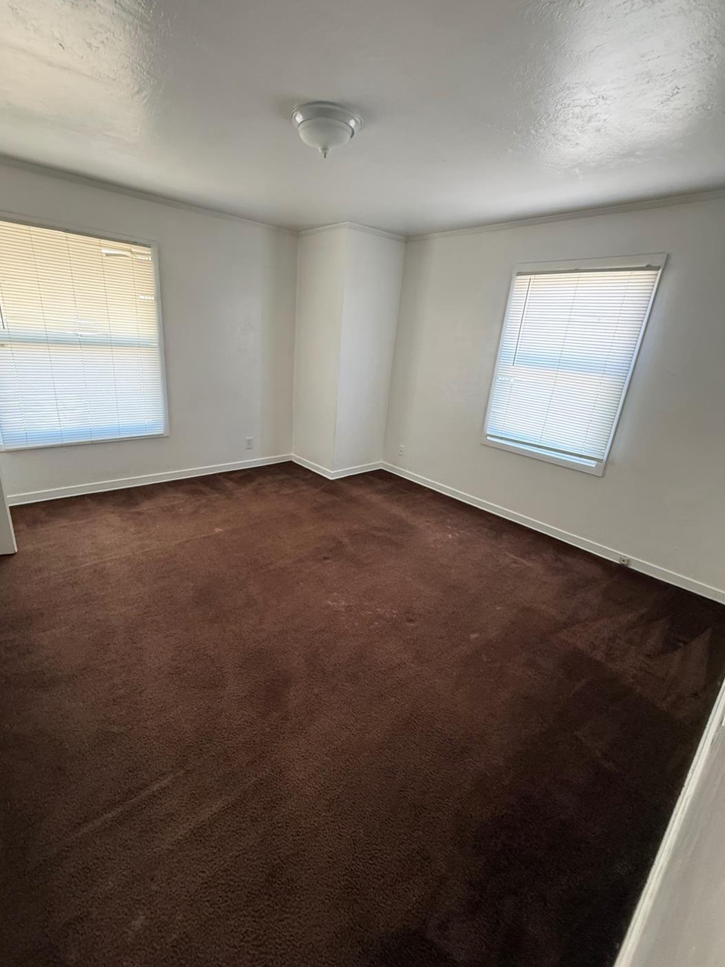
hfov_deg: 81.7
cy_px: 478
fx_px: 419
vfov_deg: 98.2
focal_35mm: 15
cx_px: 344
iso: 320
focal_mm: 2.22
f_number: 2.2
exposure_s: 1/91
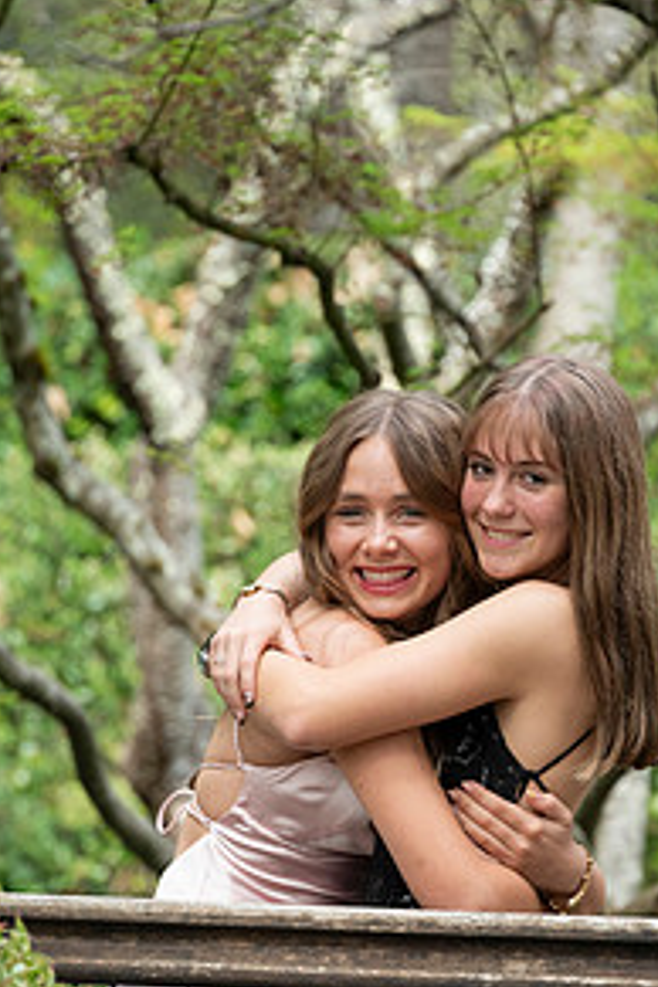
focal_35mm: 309
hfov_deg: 4.4
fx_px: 8471
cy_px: 746
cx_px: 400
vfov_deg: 6.7
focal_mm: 200
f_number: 6.3
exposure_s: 1/640
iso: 1250
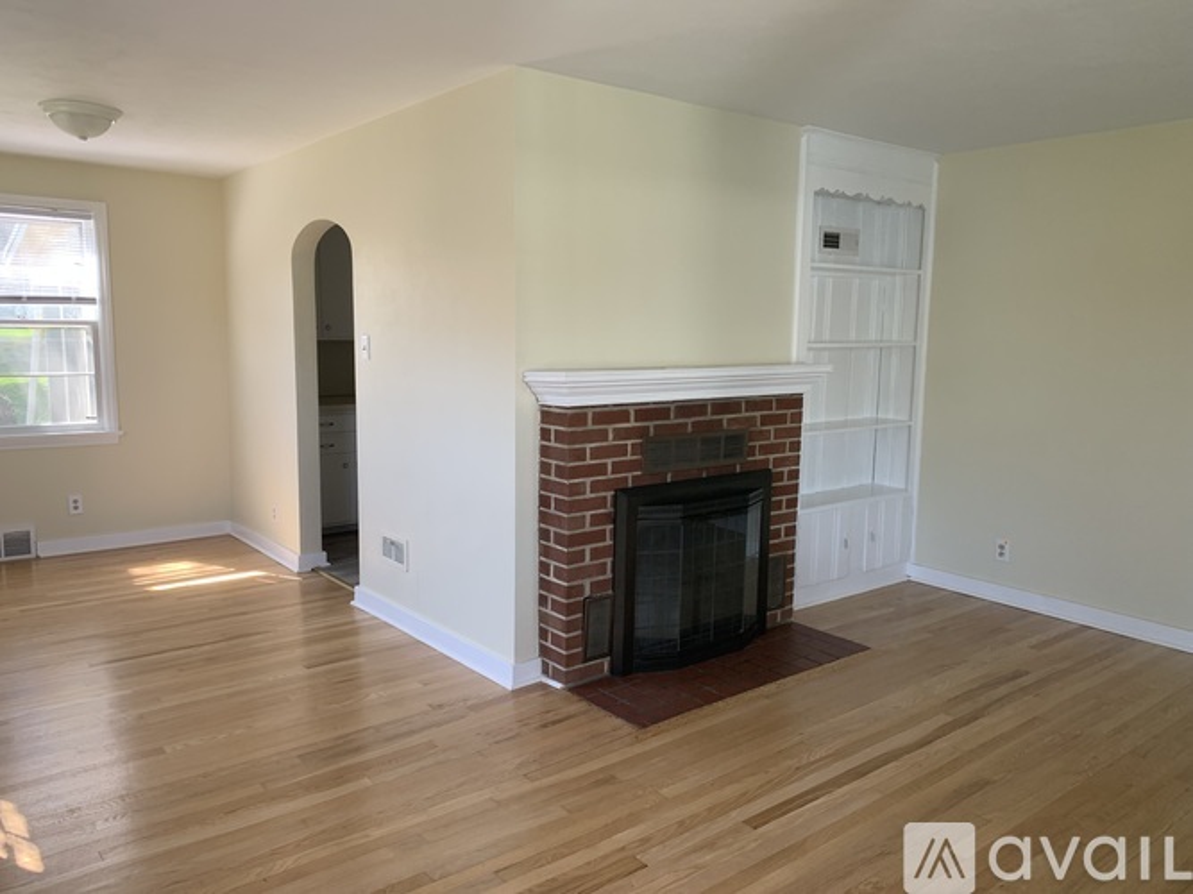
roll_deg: -1.1
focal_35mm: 26
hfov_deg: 67.3
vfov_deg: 53.0
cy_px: 447
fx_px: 896
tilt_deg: -8.3
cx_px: 596
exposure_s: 1/121
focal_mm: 4.25
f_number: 1.8
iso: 80
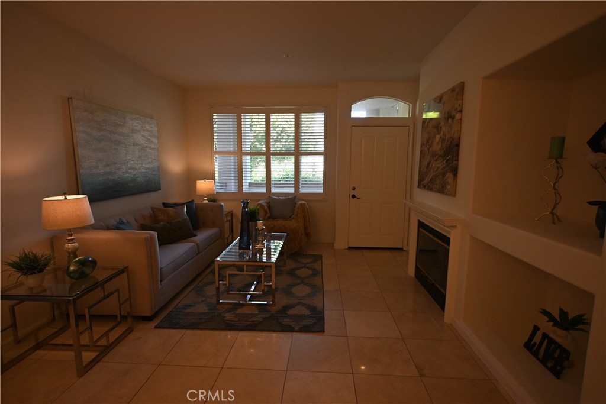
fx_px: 303
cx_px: 303
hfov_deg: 90.0
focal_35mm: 18
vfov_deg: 67.4
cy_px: 202
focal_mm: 12
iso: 500
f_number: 3.5
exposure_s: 1/125
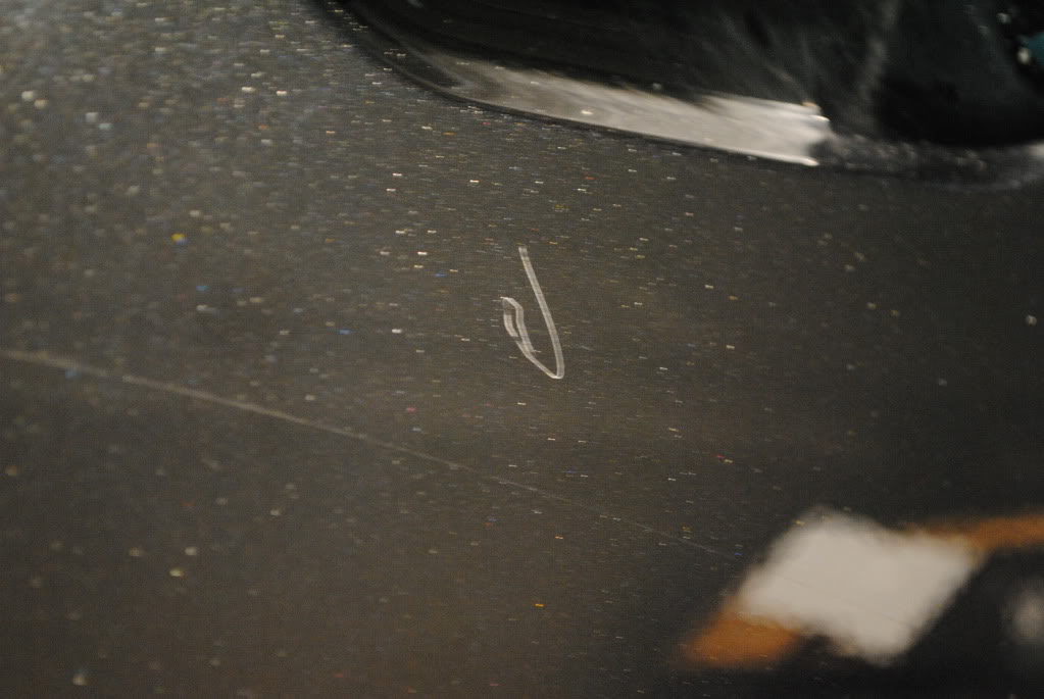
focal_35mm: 82
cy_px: 350
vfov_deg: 16.6
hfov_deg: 24.6
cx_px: 522
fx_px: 2396
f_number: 5.6
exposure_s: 1/10
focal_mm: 55
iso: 1600
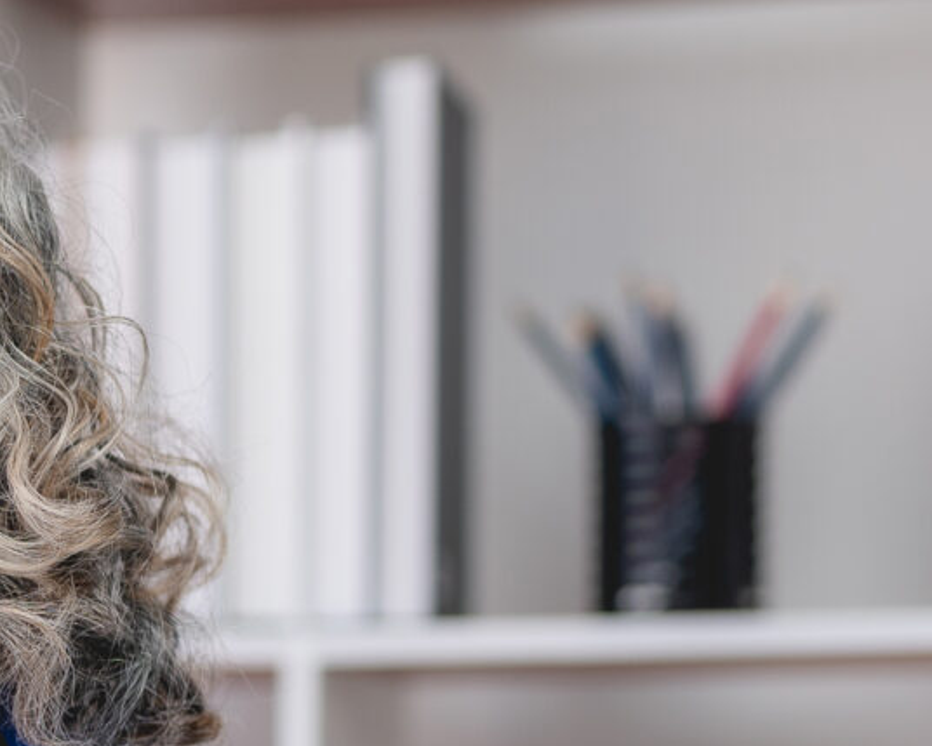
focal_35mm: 224
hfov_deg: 8.1
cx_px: -1043
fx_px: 6180
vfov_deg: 6.8
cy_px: 997
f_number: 2.2
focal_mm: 50
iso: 200
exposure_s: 1/400
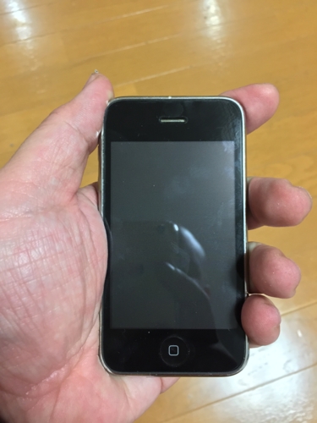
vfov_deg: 61.7
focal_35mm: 29
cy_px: 212
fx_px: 354
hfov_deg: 48.2
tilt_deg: -70.5
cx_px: 158
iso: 160
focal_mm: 4.15
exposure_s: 1/30
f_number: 2.2
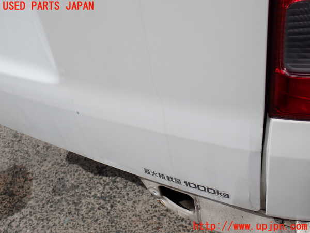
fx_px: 367
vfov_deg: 35.1
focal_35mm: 41
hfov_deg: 45.8
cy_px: 116
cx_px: 155
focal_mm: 7.31
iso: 100
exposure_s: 1/250
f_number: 11
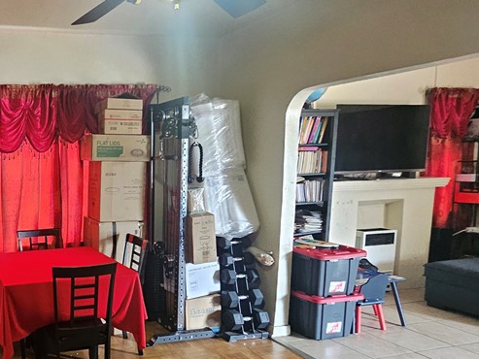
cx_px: 32
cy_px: 208
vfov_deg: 51.2
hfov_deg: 55.0
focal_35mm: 27
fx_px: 374
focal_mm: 1.7
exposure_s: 1/30
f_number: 2.2
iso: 400
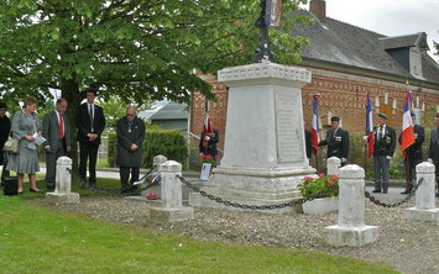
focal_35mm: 43
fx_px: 515
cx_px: 232
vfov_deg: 29.8
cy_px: 106
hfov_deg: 46.2
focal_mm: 6
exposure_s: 1/200
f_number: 5.6
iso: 100
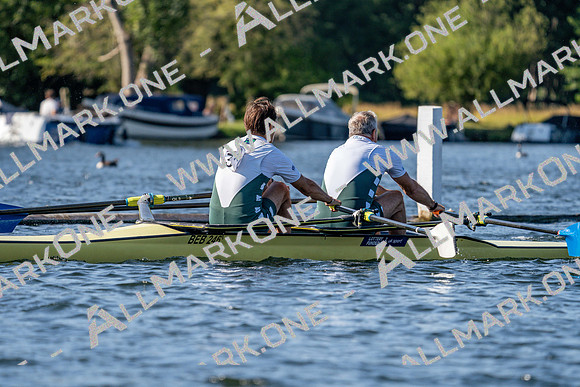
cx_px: 290
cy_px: 194
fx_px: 5398
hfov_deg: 6.2
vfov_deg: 4.1
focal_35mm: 335
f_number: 6.3
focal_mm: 335
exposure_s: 1/1600
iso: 320
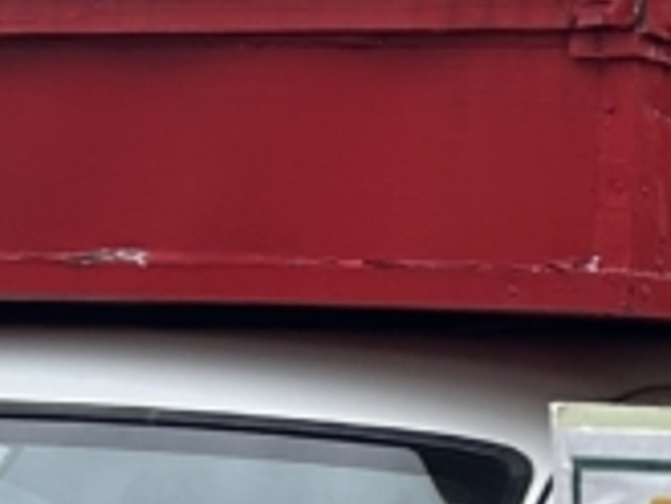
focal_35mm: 202
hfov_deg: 9.0
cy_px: 740
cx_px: 1470
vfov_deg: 7.3
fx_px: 3918
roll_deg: -0.7
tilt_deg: -2.5
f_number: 1.5
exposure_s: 1/1266
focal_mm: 5.7
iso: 50
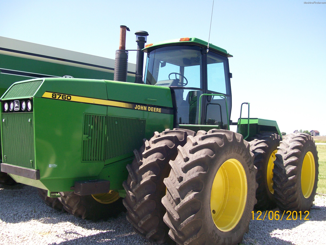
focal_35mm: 36
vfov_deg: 39.7
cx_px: 163
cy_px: 122
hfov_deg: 51.4
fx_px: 339
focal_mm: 6
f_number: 2.7
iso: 80
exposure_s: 1/543
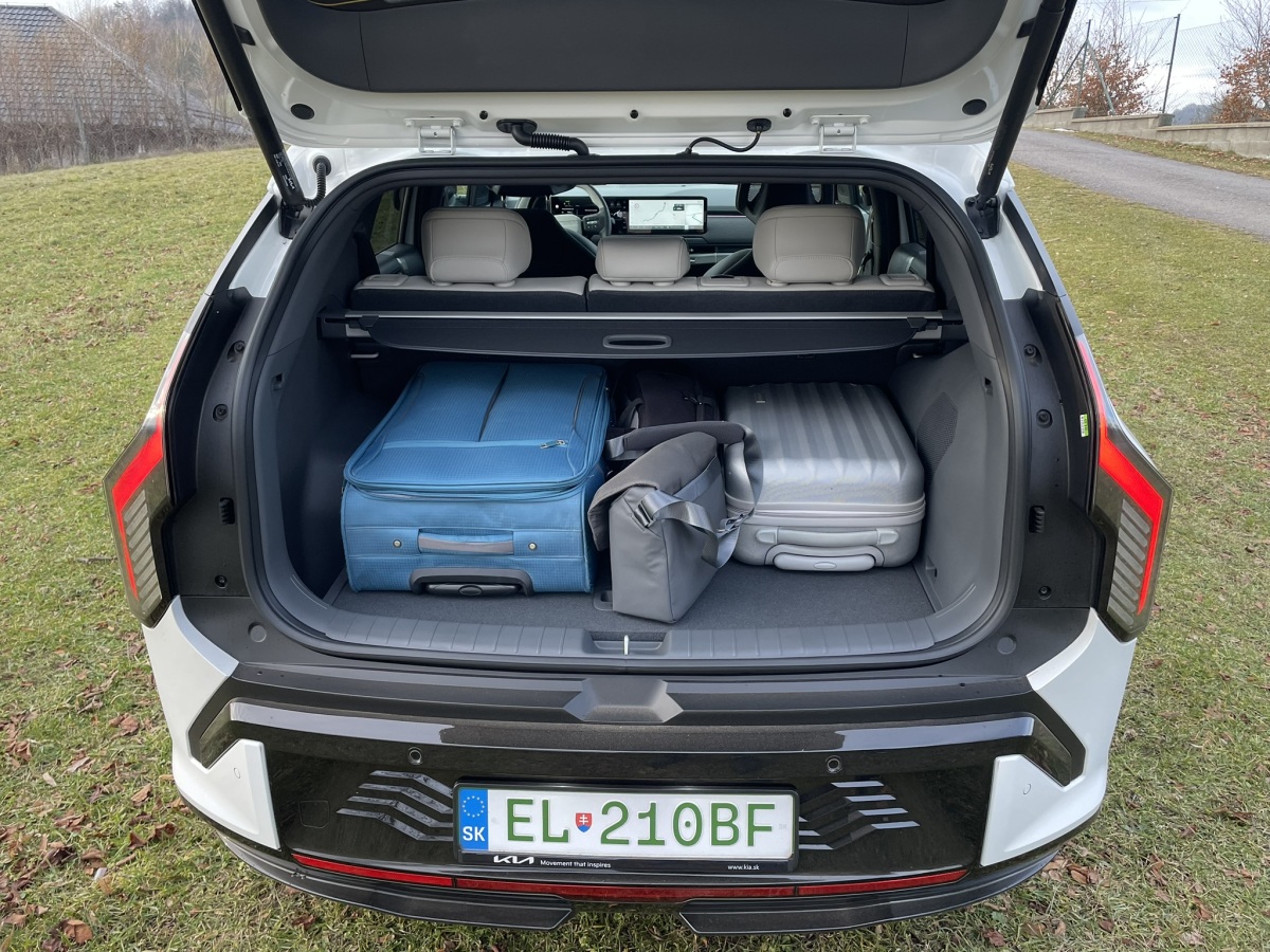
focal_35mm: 26
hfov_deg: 67.3
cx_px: 635
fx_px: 954
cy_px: 476
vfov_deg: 53.1
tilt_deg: -18.0
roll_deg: -1.8
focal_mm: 4.2
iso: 100
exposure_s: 1/121
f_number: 1.6
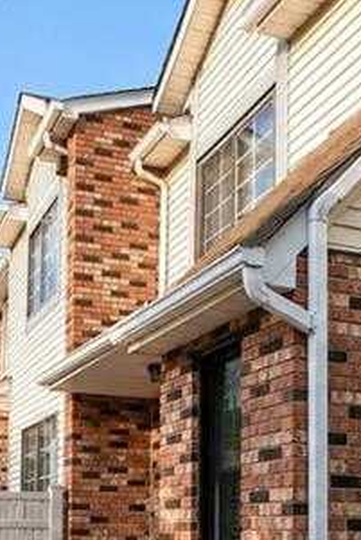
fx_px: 766
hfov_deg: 26.2
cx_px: 86
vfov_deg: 36.3
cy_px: 493
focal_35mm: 51
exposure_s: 1/100
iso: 320
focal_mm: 10
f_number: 9
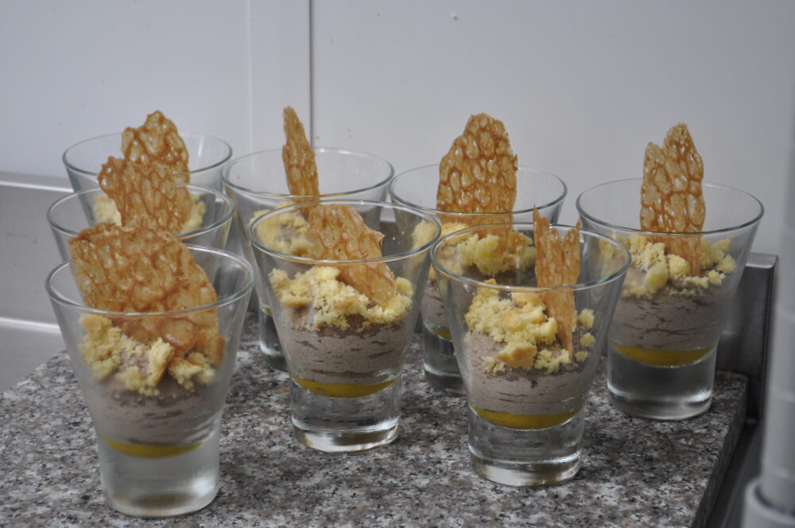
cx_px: 398
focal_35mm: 82
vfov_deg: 16.5
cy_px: 264
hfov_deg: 24.6
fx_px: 1819
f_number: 5.6
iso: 500
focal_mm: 55
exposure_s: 1/60
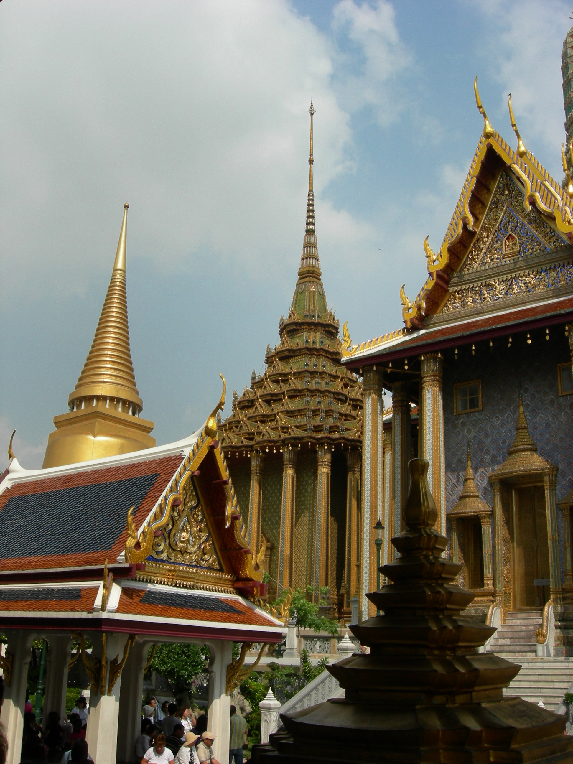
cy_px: 382
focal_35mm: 36
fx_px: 795
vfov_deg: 51.4
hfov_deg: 39.7
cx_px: 286
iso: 64
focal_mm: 7.5
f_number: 6.8
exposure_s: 1/328
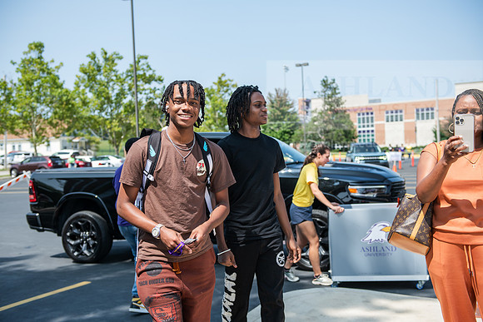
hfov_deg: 43.6
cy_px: 161
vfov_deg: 29.9
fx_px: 604
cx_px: 242
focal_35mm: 45
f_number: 3.5
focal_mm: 45
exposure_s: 1/400
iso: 80
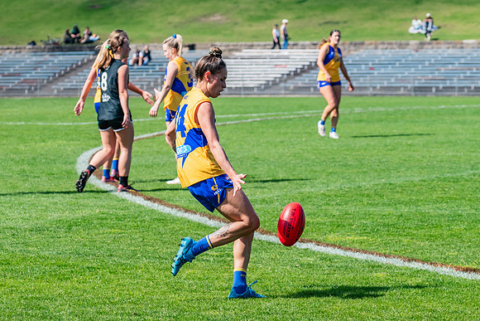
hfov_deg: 10.6
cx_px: 220
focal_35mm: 195
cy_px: 177
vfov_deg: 7.1
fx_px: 2598
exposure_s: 1/1600
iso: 800
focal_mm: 170
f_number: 9
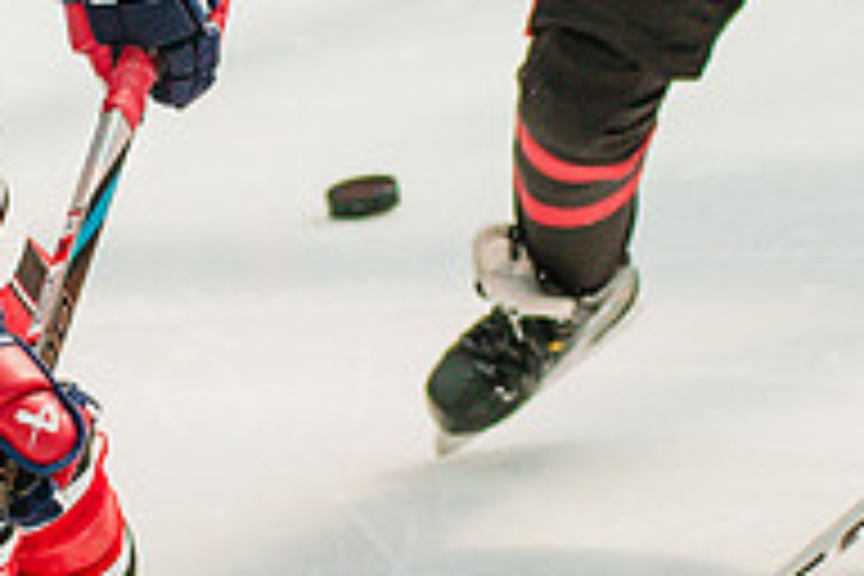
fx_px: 13007
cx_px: 449
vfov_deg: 2.5
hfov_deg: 3.8
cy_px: 139
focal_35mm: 542
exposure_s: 1/2500
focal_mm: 120
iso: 1600
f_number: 4
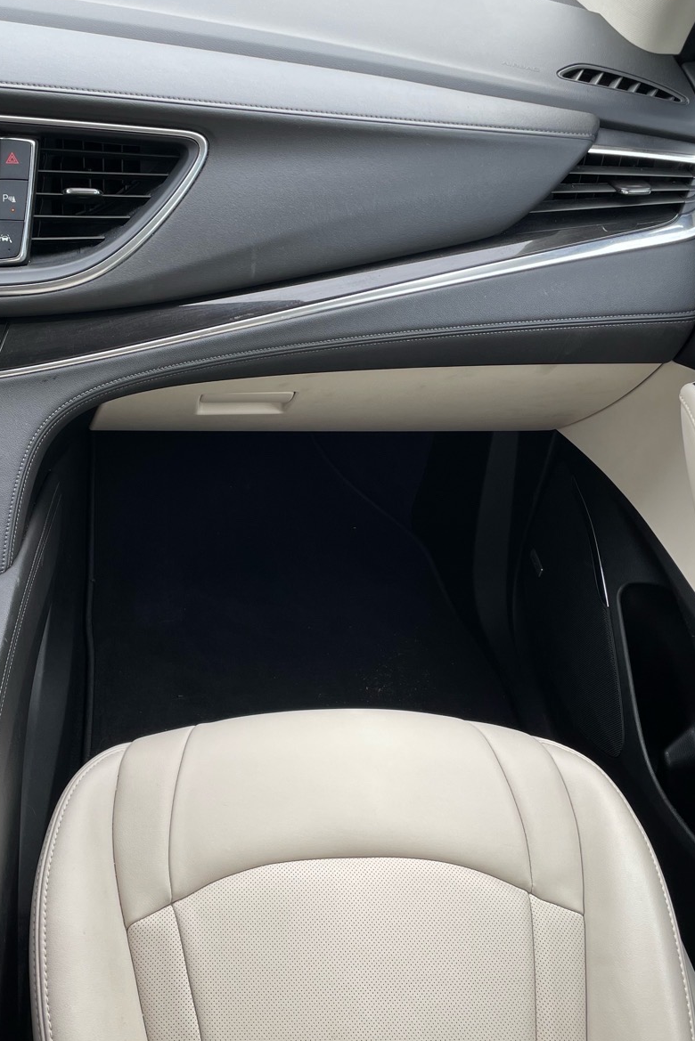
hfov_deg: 35.8
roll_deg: -7.4
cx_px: 279
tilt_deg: -38.2
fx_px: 1071
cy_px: 516
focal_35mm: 37
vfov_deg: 51.9
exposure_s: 1/182
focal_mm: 4.2
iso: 32
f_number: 1.6
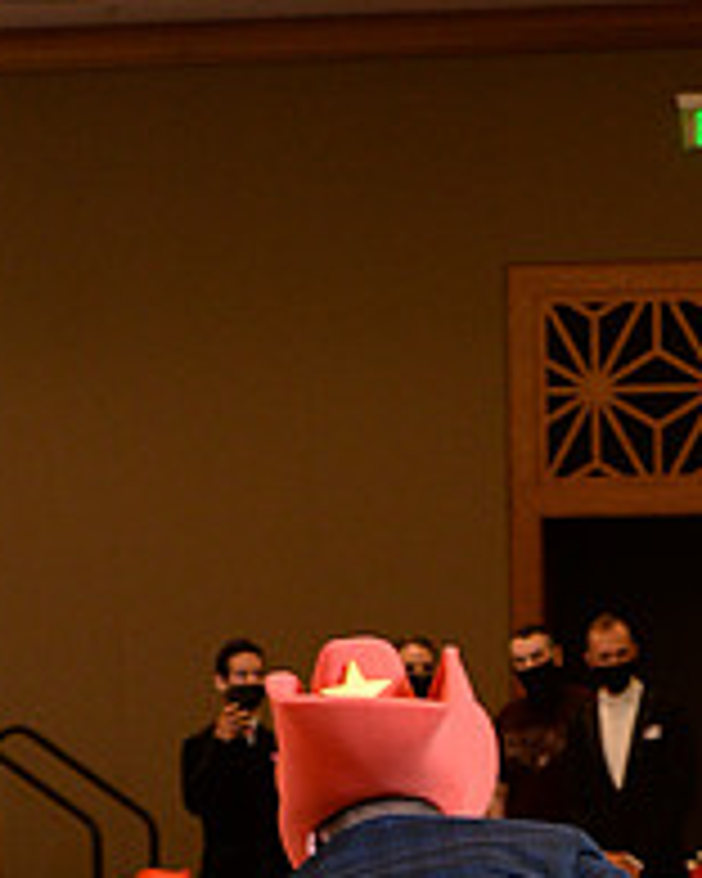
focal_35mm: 229
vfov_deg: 8.3
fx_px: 5947
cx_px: 475
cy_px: 1216
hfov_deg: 6.8
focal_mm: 82
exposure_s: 1/250
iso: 2500
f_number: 6.3
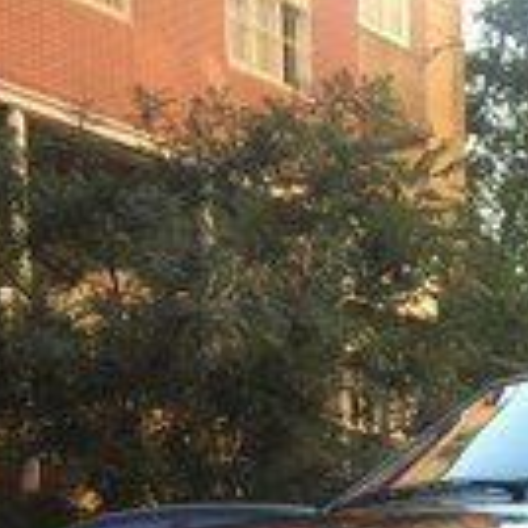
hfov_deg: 17.8
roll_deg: -0.2
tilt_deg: -6.2
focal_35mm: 95
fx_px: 1639
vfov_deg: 16.3
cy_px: 847
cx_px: 548
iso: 32
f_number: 2.2
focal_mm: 4.15
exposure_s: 1/103
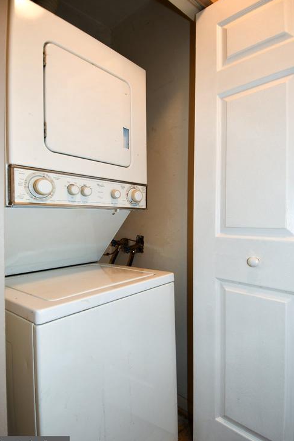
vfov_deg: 86.9
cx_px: 149
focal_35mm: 19
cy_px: 228
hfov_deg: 64.5
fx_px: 233
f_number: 4
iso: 450
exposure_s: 1/60
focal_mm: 12
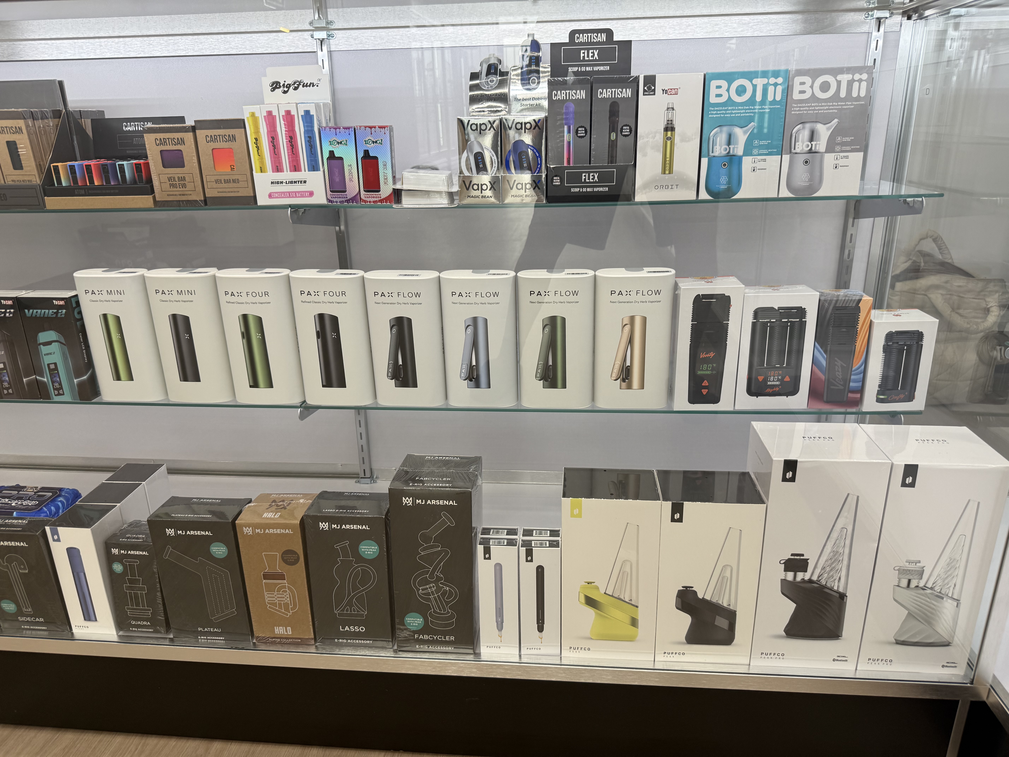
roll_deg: +1.8
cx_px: 504
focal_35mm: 24
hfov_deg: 71.6
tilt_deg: -18.3
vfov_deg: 56.8
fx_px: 700
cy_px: 378
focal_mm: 6.76
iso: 80
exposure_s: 1/120
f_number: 1.78
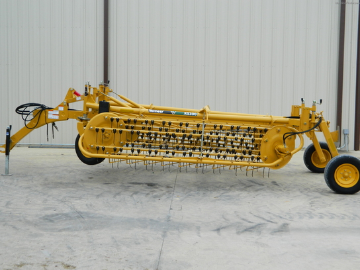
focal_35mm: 47
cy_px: 135
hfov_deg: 40.4
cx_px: 180
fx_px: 489
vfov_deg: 30.9
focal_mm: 8.4
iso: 80
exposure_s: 1/125
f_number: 3.6
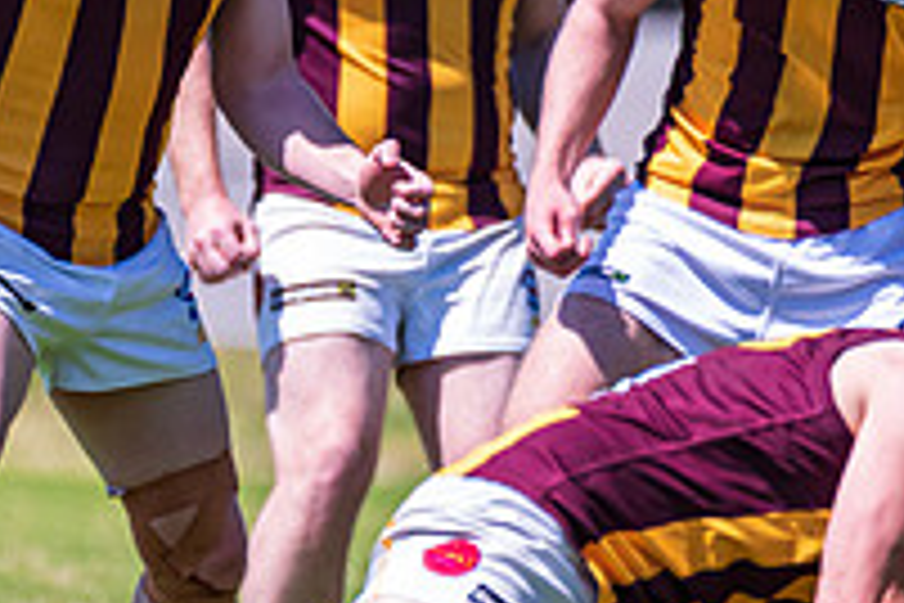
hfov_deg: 1.0
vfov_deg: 0.6
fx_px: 54160
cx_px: 357
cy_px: 379
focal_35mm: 2157
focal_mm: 600
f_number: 6.3
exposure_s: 1/2000
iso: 800
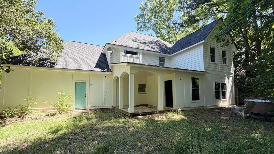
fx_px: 116
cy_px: 87
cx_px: 131
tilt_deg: +3.3
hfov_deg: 99.3
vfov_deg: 66.8
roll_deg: +0.5
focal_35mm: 16
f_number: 2.2
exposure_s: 1/349
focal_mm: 2.22
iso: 50
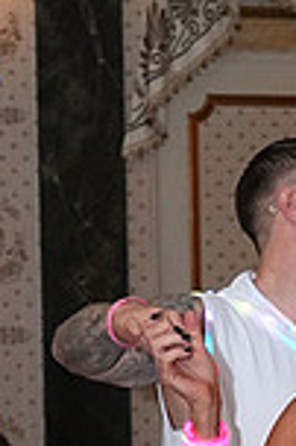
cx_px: 347
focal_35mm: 245
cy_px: 675
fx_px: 3028
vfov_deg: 8.2
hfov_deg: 5.6
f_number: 4
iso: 5000
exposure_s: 1/200
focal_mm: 43
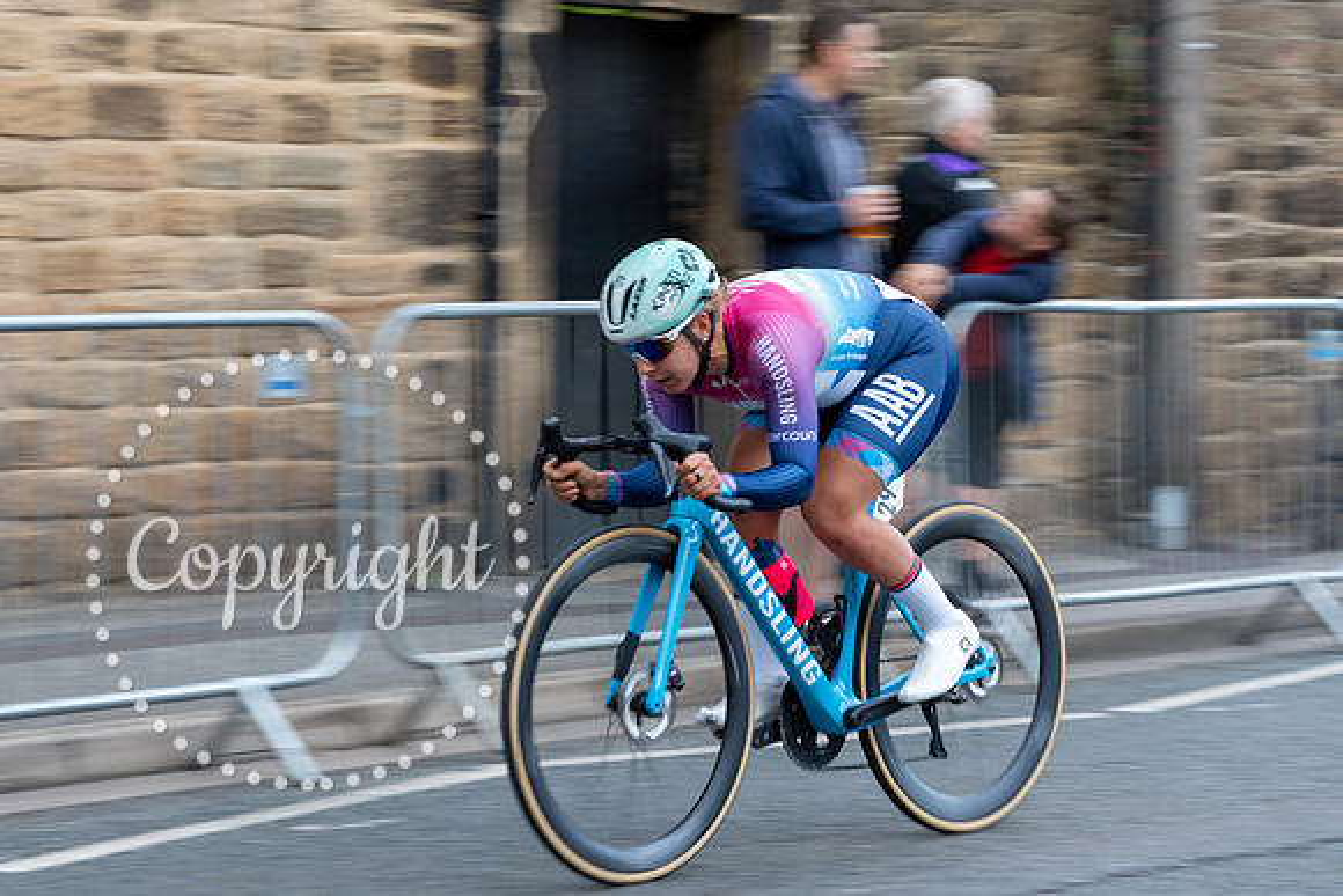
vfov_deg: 13.0
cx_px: 528
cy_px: 314
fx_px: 3936
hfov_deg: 19.3
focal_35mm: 105
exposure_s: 1/160
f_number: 5.6
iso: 800
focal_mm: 75
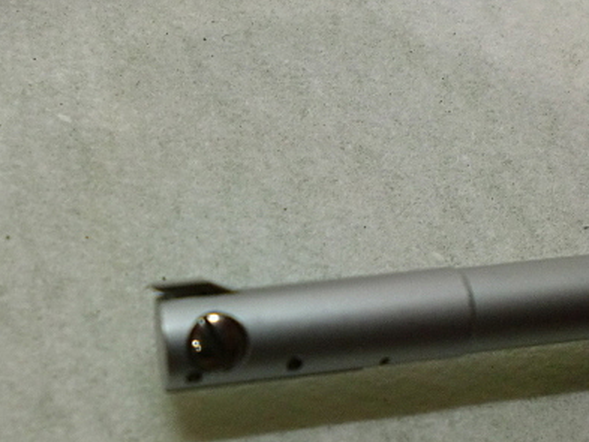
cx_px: 214
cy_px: 337
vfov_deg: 25.3
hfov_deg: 33.6
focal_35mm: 57
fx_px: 970
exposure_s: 1/60
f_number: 3.1
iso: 200
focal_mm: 6.3
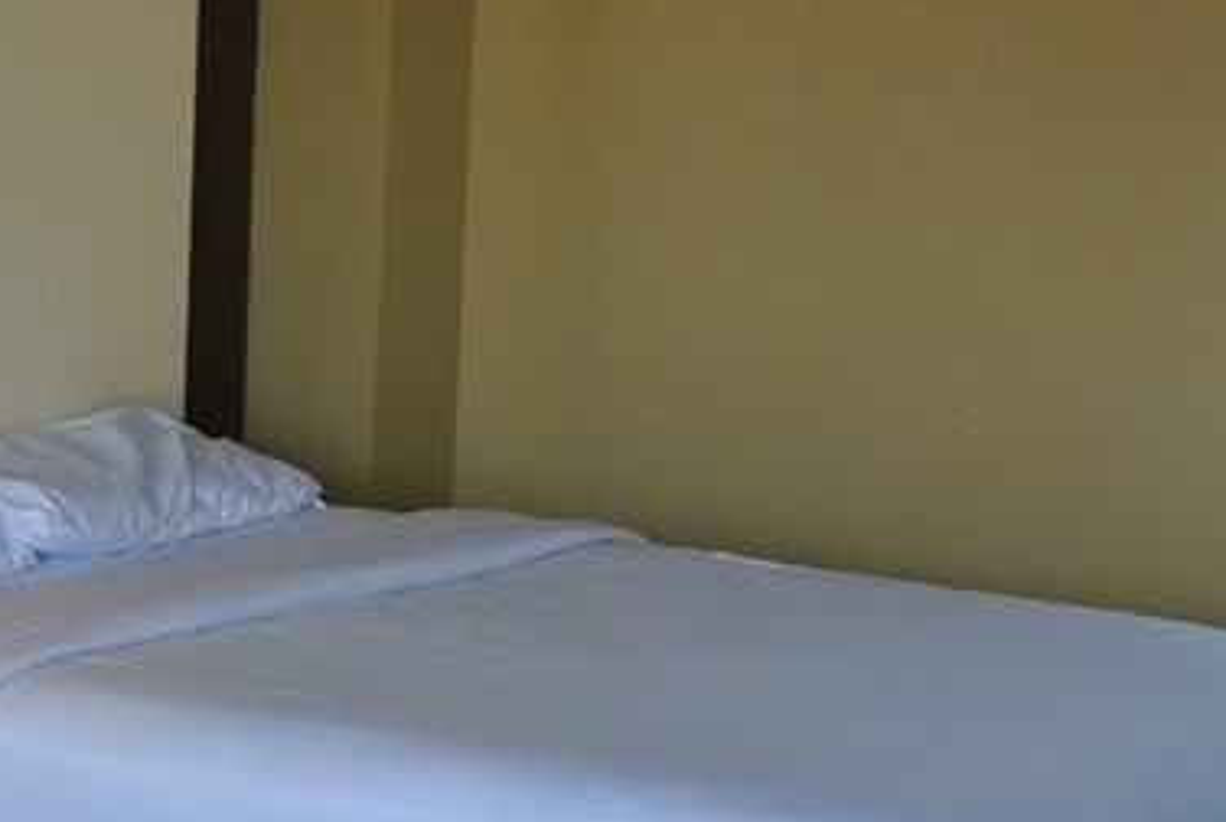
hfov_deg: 14.6
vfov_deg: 10.2
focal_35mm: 135
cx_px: -334
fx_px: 4605
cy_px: 615
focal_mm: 11.4
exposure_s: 1/60
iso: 100
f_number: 4
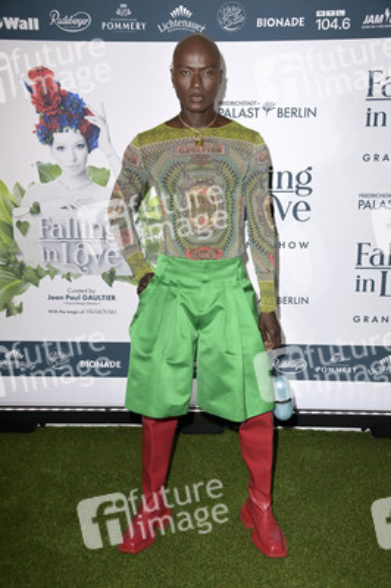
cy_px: 294
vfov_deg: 46.4
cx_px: 196
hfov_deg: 31.8
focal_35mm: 42
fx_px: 685
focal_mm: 42
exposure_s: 1/250
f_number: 5.6
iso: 640
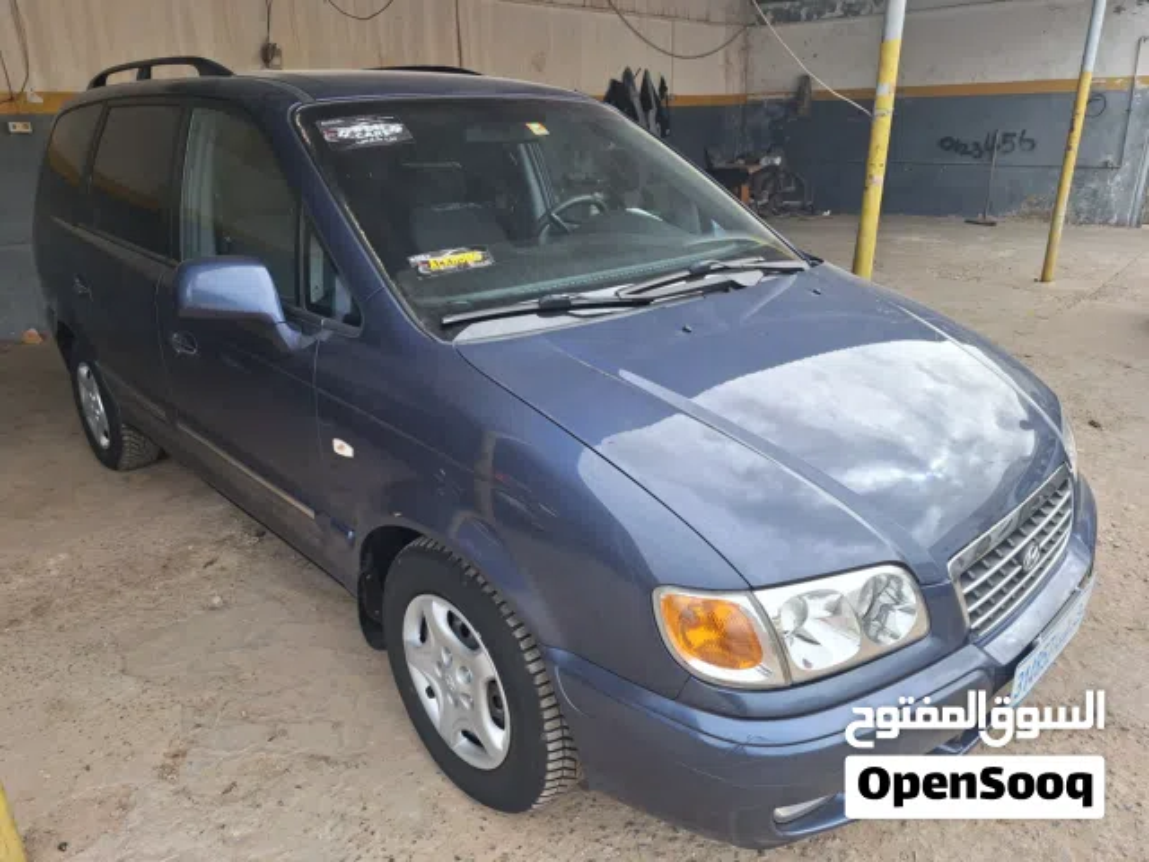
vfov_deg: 58.9
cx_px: 574
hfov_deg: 73.9
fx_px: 763
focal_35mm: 23
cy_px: 431
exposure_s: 1/732
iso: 40
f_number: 1.8
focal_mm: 5.54
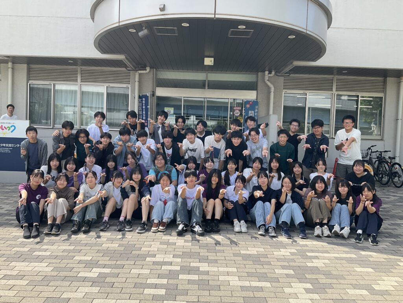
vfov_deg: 48.2
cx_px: 202
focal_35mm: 29
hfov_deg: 61.7
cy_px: 152
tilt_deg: -2.7
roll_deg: -0.4
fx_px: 338
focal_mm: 3
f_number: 1.8
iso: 16
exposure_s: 1/816
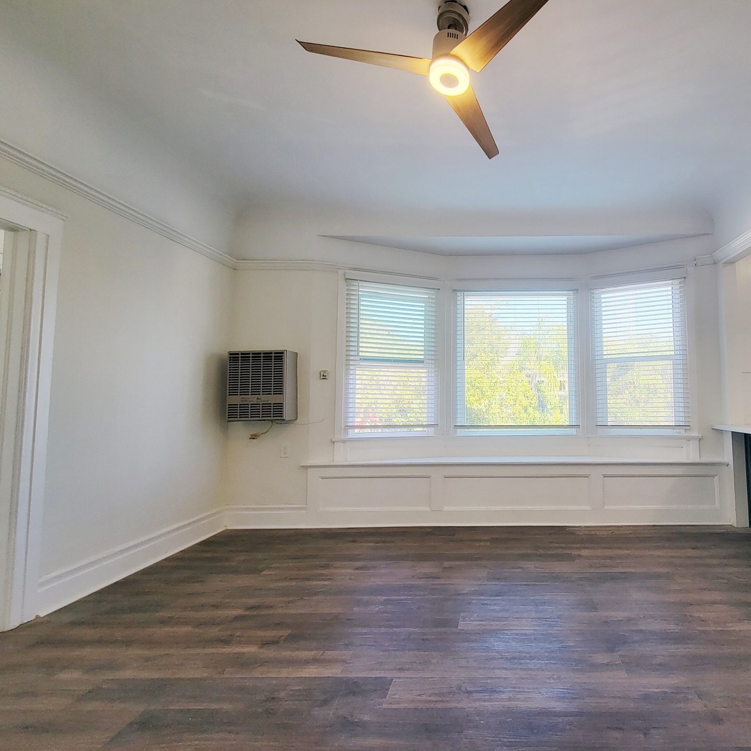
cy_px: 370
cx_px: 510
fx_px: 393
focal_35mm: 16
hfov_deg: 83.9
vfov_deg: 87.4
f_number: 2.2
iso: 50
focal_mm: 2.2
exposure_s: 1/120
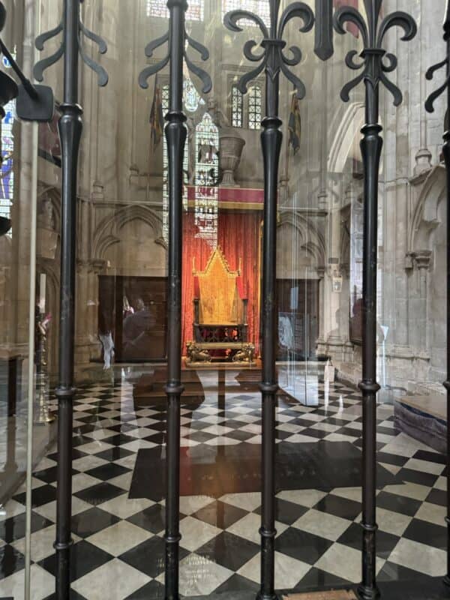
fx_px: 416
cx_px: 225
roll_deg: +0.1
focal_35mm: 24
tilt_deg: +1.8
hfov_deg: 56.8
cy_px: 300
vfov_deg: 71.6
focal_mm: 6.86
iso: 800
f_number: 1.78
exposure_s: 1/33
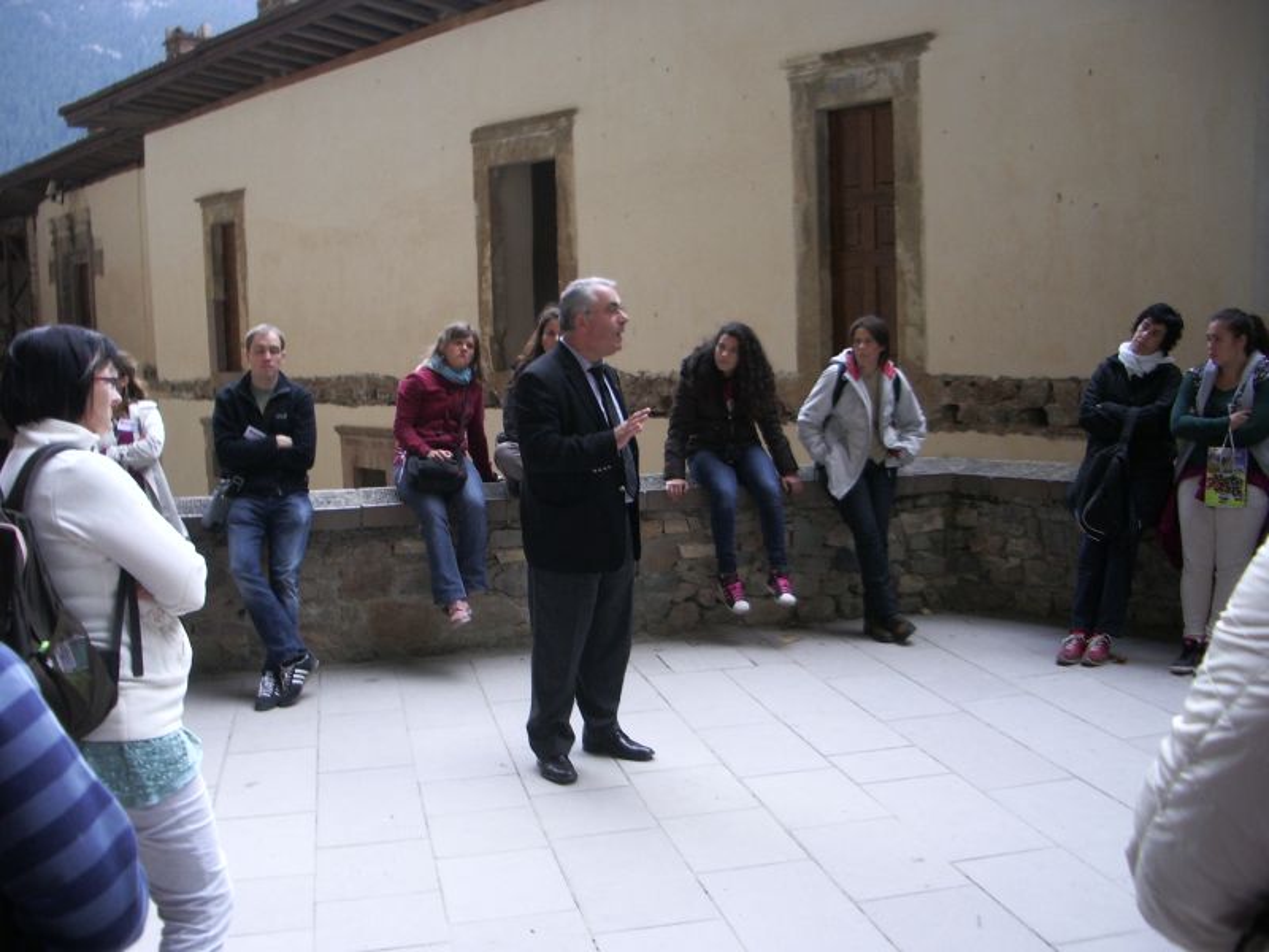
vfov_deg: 40.7
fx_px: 1283
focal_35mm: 35
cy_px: 476
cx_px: 634
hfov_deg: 52.6
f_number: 2.6
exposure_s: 1/40
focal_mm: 5.8
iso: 100
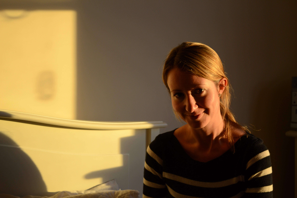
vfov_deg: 17.5
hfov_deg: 26.0
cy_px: 99
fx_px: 643
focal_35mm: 78
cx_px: 148
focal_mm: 52
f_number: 5.6
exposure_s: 1/125
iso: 400
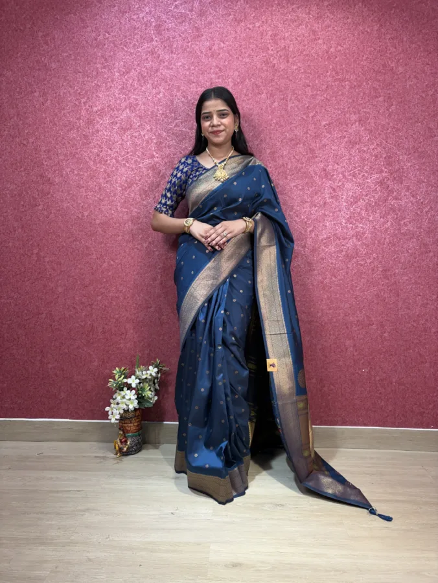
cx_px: 219
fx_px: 439
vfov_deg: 67.3
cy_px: 292
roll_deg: +0.3
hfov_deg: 53.1
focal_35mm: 26
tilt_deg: -3.7
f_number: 1.6
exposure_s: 1/100
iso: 32
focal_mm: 5.96
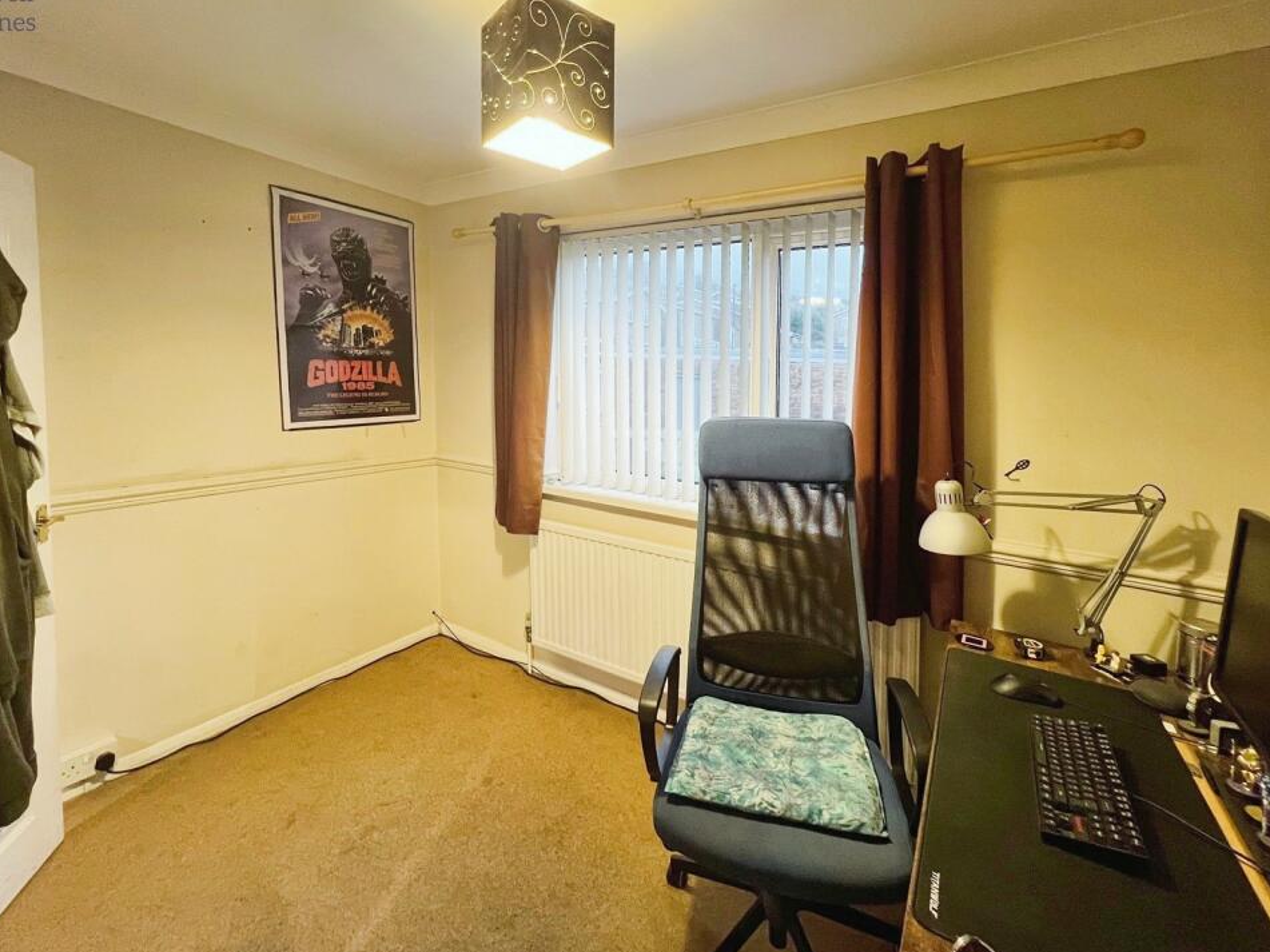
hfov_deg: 102.0
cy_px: 459
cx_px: 609
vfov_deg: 85.6
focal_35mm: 14
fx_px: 514
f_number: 1.8
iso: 400
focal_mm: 1.57
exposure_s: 1/50
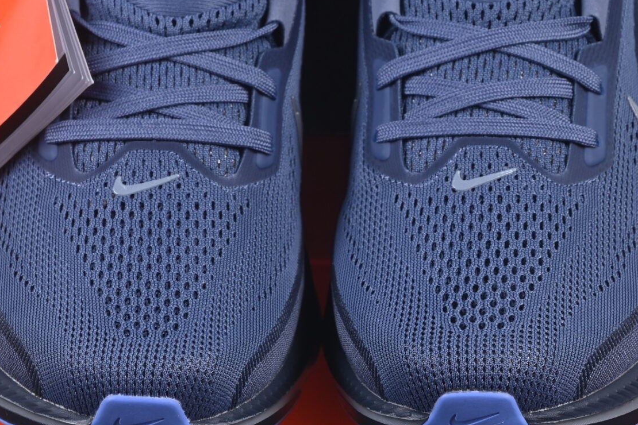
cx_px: 344
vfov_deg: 7.9
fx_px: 3066
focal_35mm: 173
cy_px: 151
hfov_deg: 11.9
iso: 160
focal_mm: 50
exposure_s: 1/60
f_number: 7.1
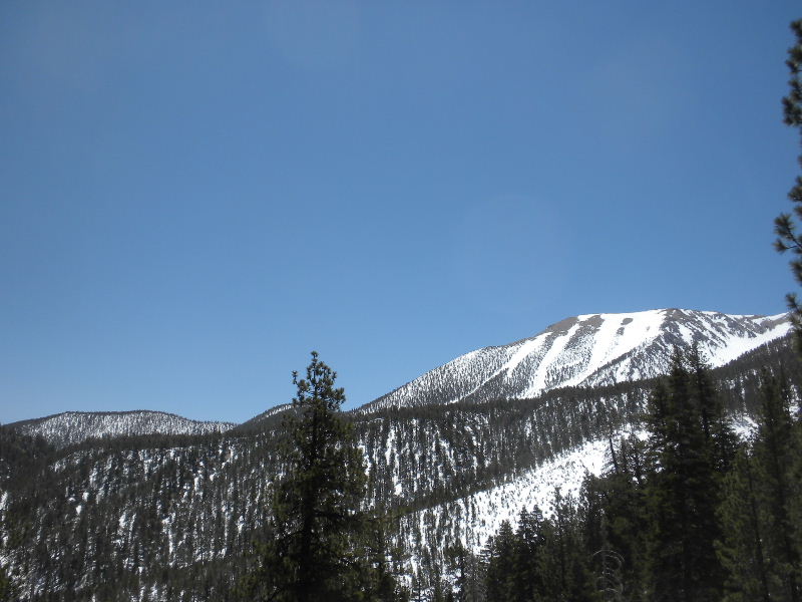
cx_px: 401
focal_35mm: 37
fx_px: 857
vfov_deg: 38.7
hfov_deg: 50.1
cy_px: 301
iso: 64
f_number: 10
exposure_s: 1/180
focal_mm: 6.6
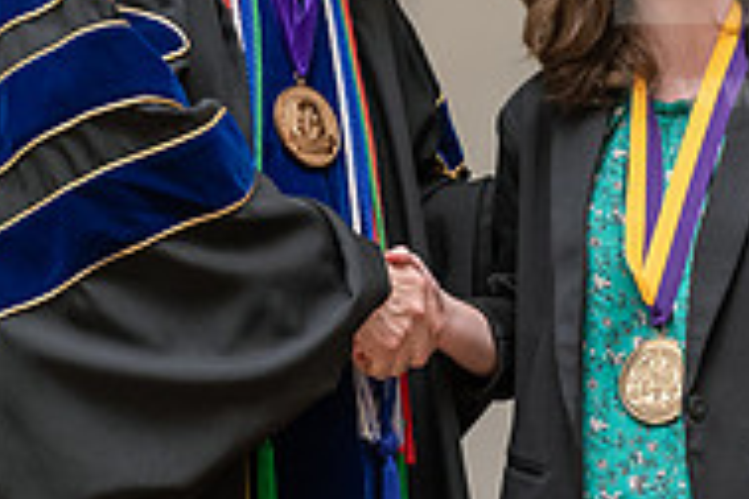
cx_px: 495
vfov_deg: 7.2
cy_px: 172
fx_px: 3953
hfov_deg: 10.8
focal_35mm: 190
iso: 1250
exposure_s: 1/200
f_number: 4.5
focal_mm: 62
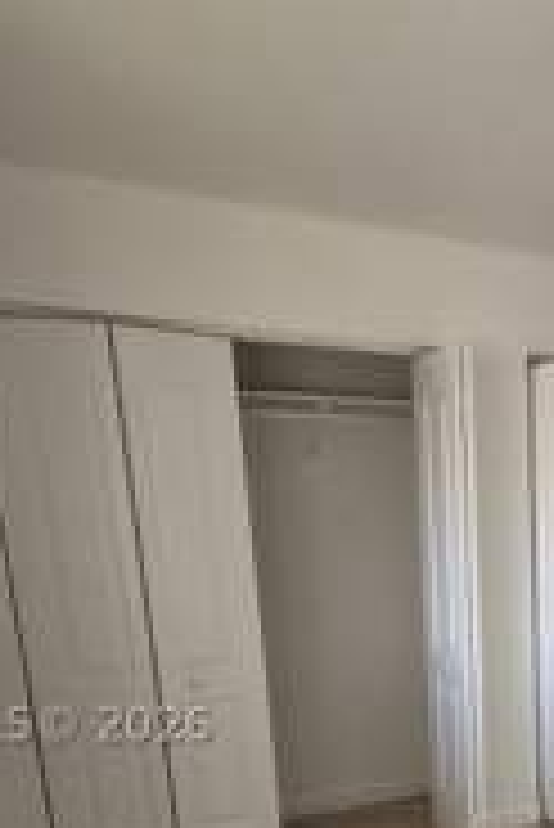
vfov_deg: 46.4
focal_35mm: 38
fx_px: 875
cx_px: 626
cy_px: 724
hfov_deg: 30.9
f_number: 2.2
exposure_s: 1/99
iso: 320
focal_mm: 2.22
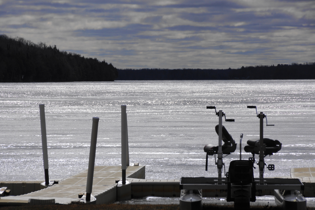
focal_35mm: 226
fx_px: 1977
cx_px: 157
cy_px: 105
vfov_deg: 6.1
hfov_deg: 9.1
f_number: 11
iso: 100
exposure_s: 1/320
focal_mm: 150
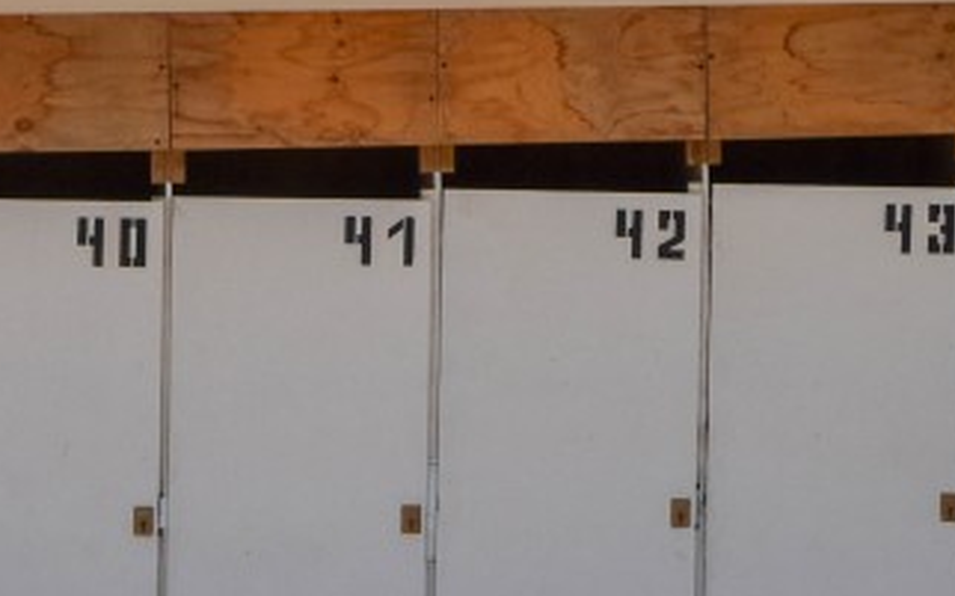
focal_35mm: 282
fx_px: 7329
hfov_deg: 7.4
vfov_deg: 4.6
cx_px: -391
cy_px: 789
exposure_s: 1/2000
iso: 400
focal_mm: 55
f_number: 8
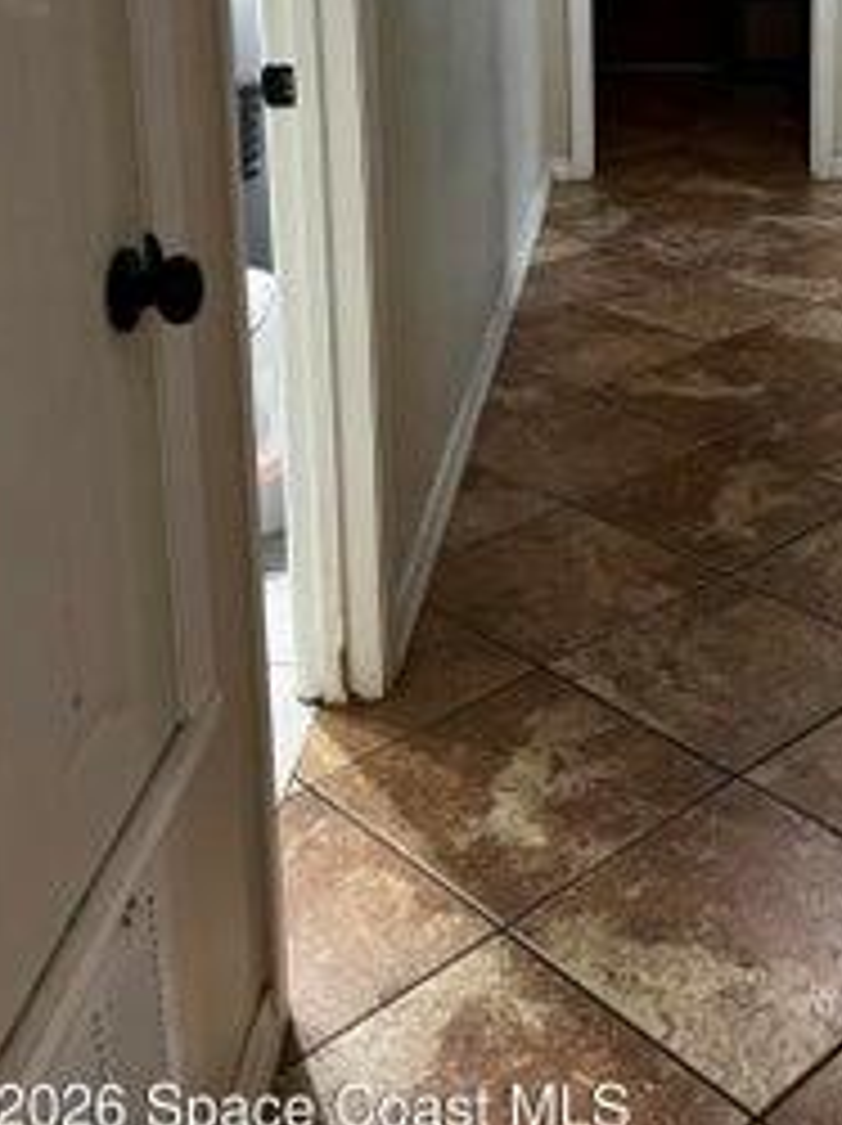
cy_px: 126
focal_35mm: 50
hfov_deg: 28.0
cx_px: 752
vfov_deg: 36.0
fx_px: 1624
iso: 250
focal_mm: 5.7
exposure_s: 1/60
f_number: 1.5
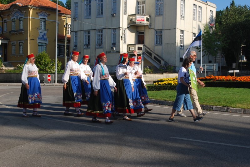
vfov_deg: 25.9
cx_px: 125
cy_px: 84
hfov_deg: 37.8
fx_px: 365
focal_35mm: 52
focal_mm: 35
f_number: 8
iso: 100
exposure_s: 1/250
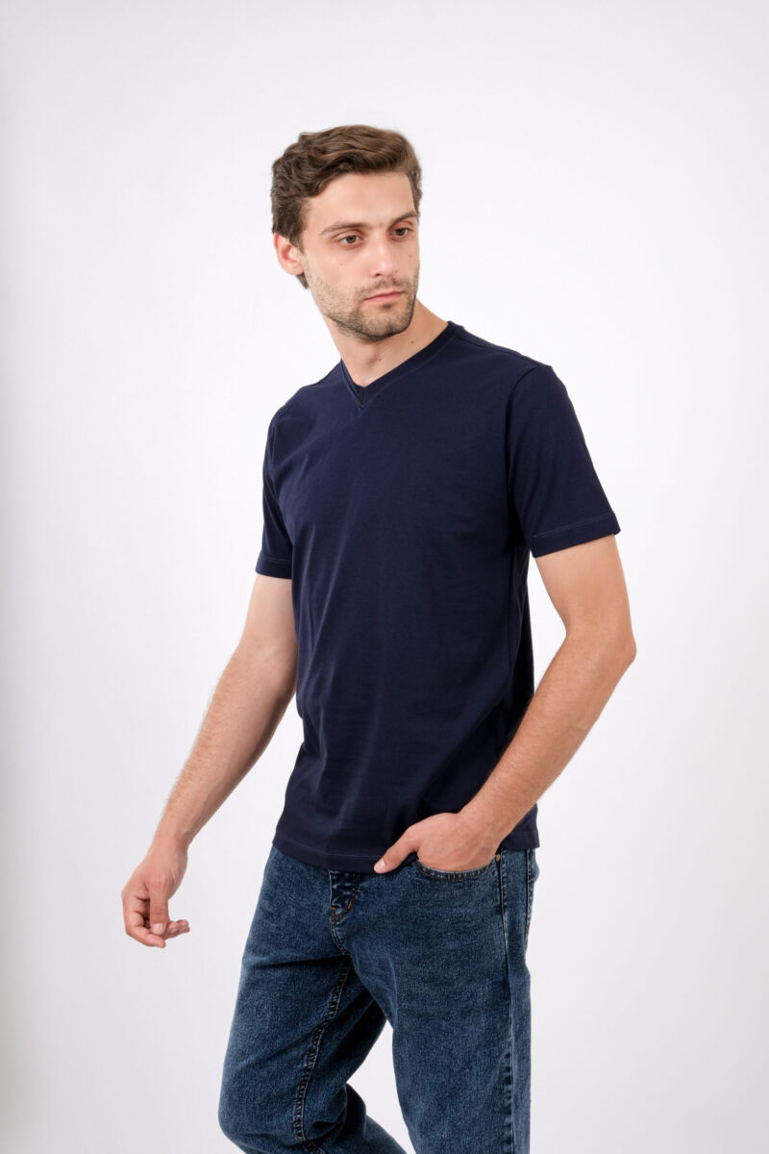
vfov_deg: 30.1
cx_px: 384
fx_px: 2147
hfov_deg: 20.3
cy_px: 577
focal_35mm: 67
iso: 80
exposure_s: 1/125
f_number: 11
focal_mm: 44.4
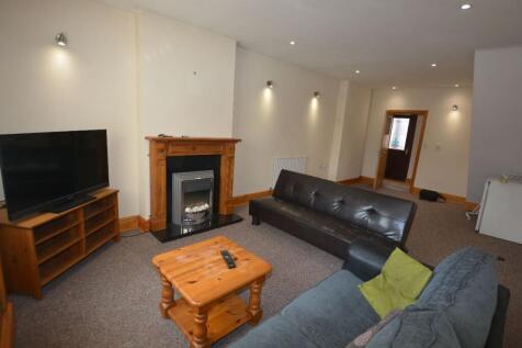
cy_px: 174
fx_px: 250
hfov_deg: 92.5
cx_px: 261
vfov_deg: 69.6
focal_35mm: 17
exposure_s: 1/60
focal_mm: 11.5
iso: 220
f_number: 4
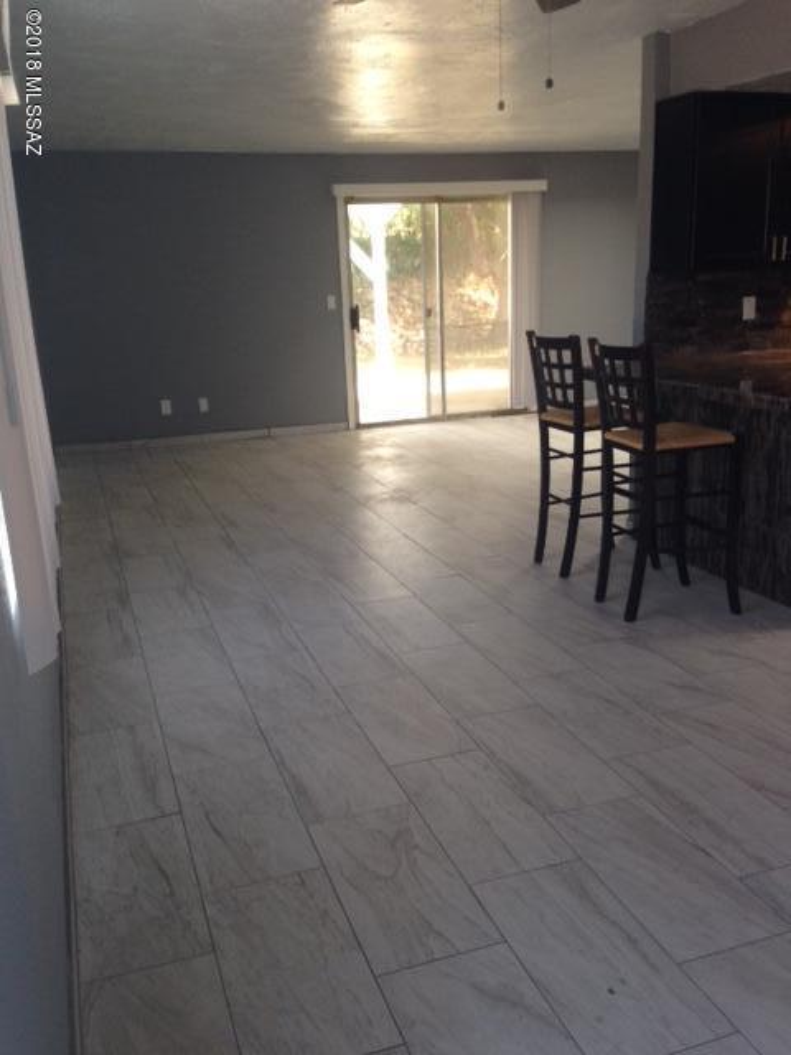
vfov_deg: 55.4
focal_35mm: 33
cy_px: 528
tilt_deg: -12.2
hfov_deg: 42.9
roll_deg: +2.4
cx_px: 396
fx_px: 1005
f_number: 2.4
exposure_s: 1/60
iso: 64
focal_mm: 4.12
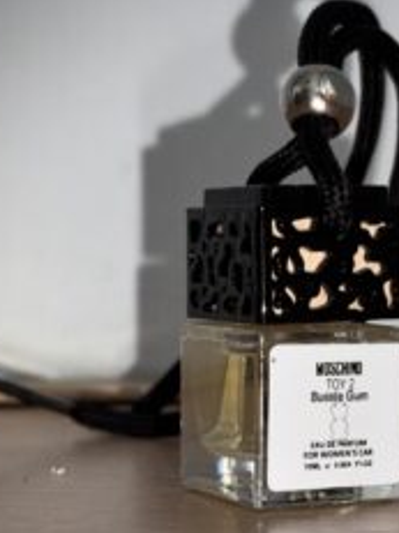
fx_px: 1277
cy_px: 341
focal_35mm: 83
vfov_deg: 23.5
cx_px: 311
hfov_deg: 17.6
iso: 50
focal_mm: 6.76
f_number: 1.78
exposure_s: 1/51
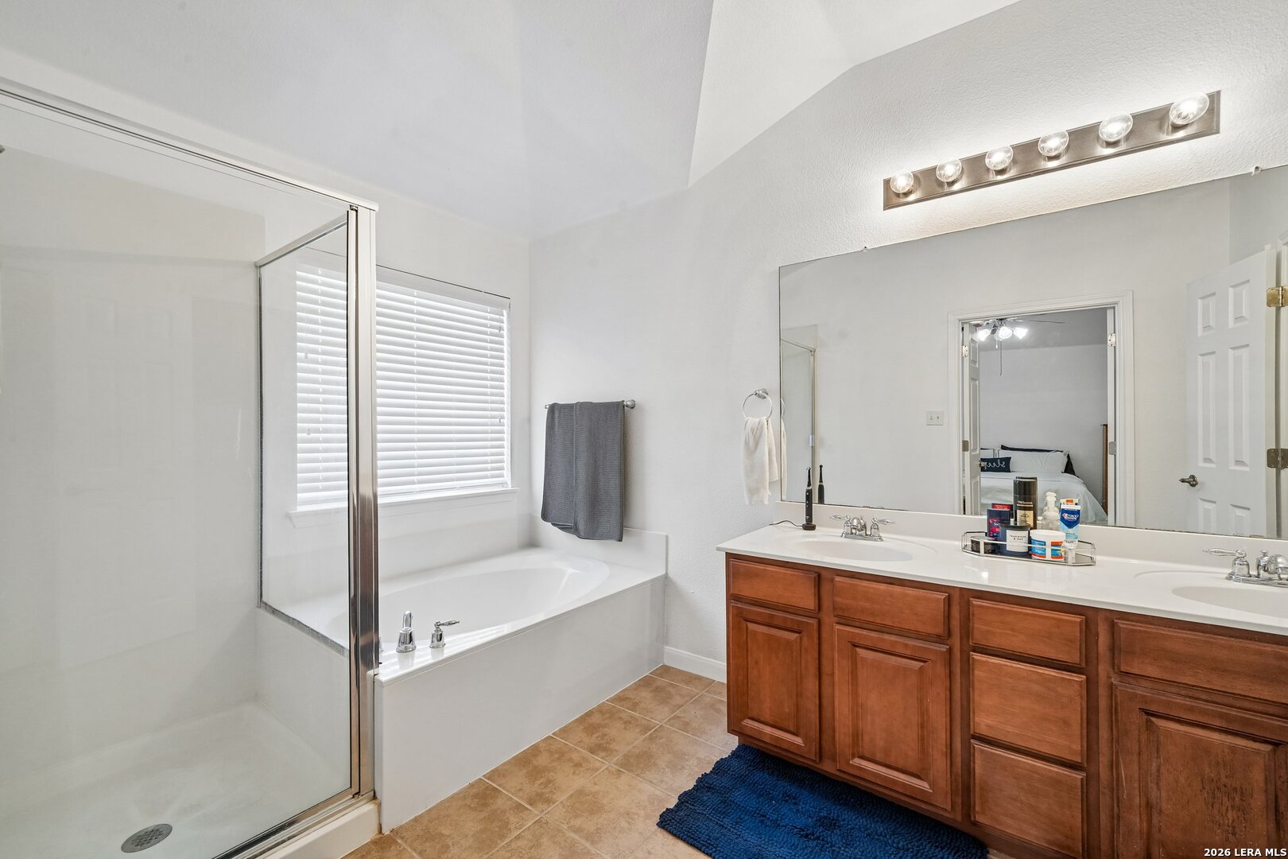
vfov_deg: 77.3
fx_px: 537
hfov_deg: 100.4
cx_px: 644
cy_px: 430
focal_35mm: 15
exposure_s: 1/30
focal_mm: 15
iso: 800
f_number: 10
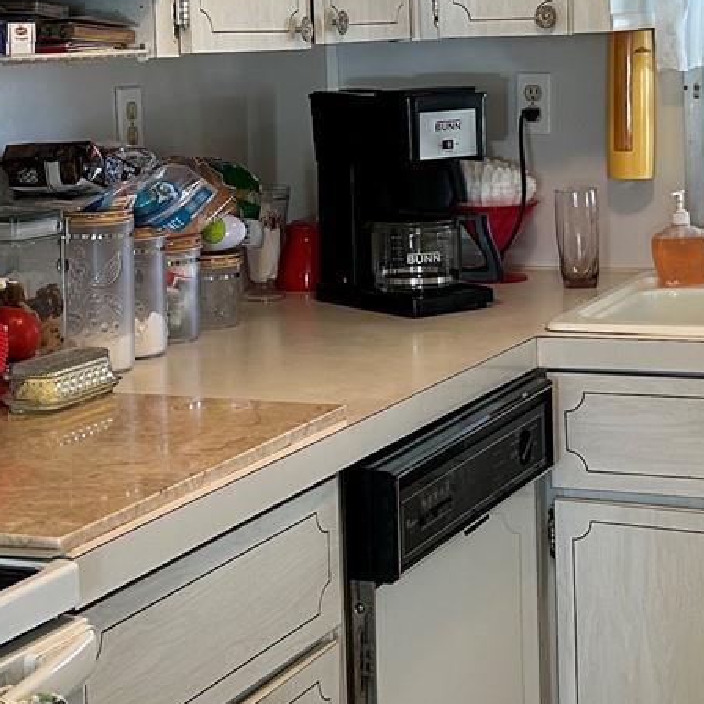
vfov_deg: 20.9
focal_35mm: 82
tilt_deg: -2.7
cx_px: 387
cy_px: 145
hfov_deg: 21.1
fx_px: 1887
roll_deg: +1.9
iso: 125
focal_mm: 5.7
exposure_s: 1/60
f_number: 1.5
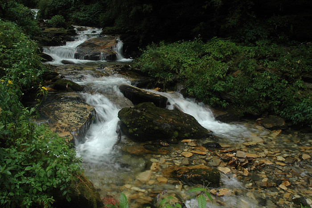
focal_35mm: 33
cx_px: 156
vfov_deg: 39.9
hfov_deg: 57.3
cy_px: 104
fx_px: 286
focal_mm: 22
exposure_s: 1/15
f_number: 22
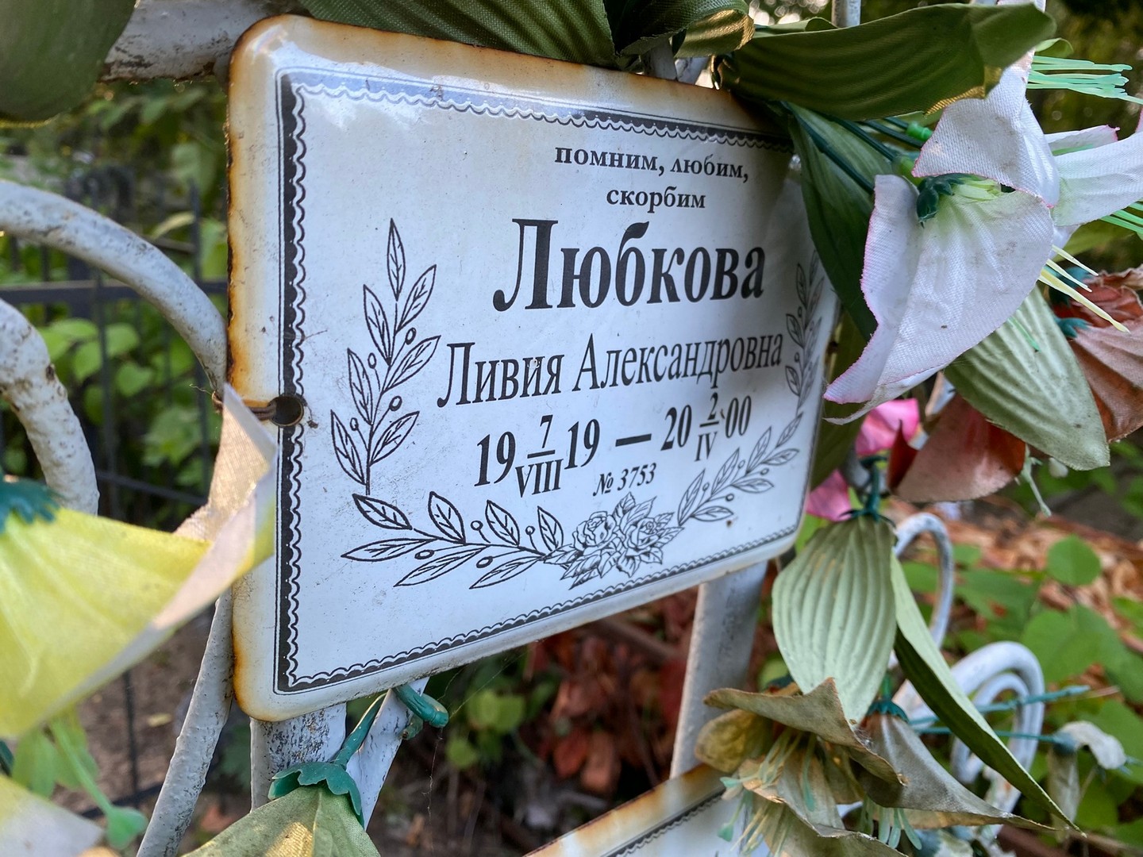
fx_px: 825
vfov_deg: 54.9
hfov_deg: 69.4
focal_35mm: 25
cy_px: 428
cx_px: 572
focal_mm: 4.25
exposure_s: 1/122
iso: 50
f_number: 1.8
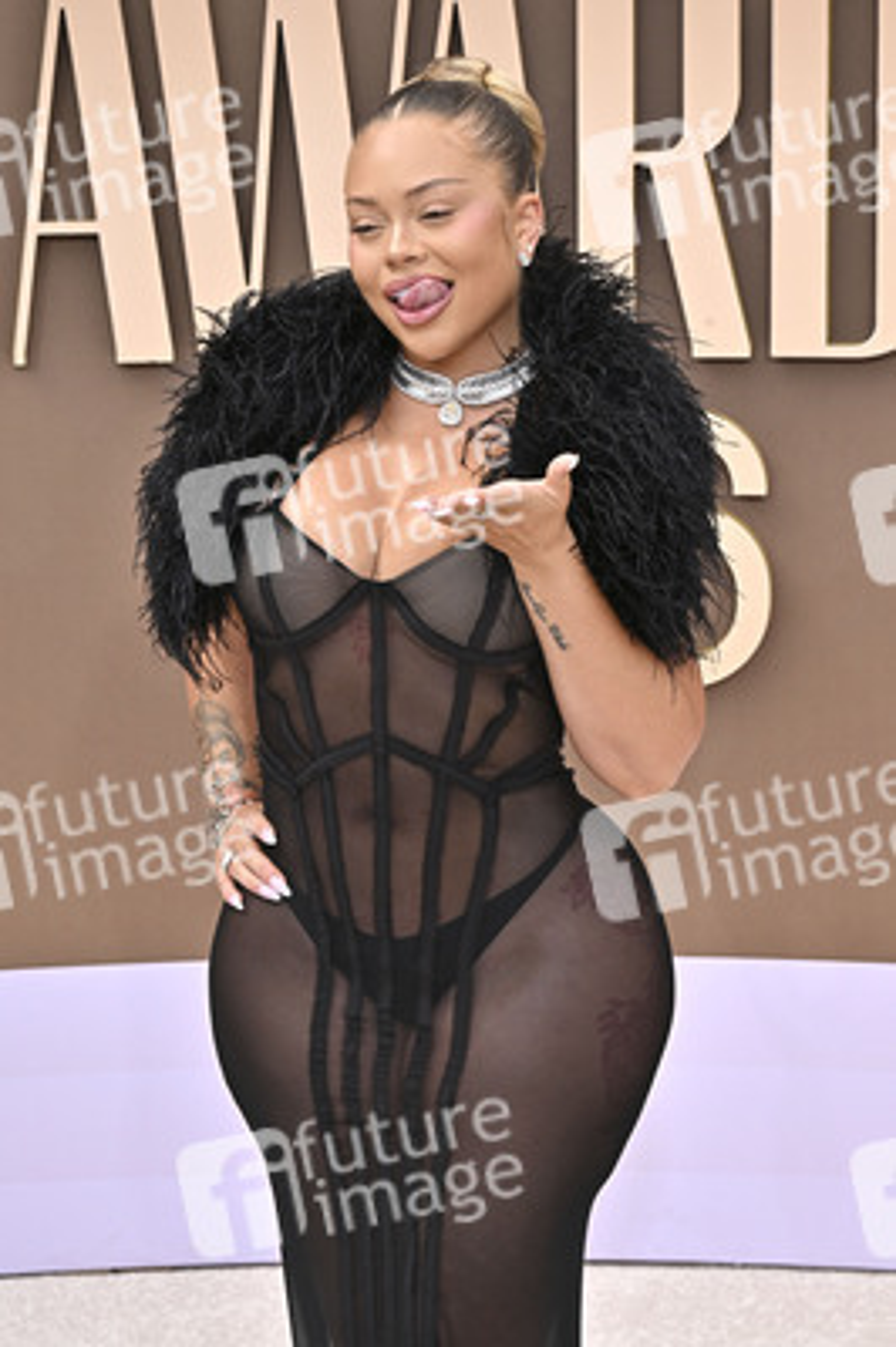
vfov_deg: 22.2
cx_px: 448
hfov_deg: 14.8
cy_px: 674
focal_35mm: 92
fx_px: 3440
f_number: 11
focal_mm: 92
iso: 400
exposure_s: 1/320
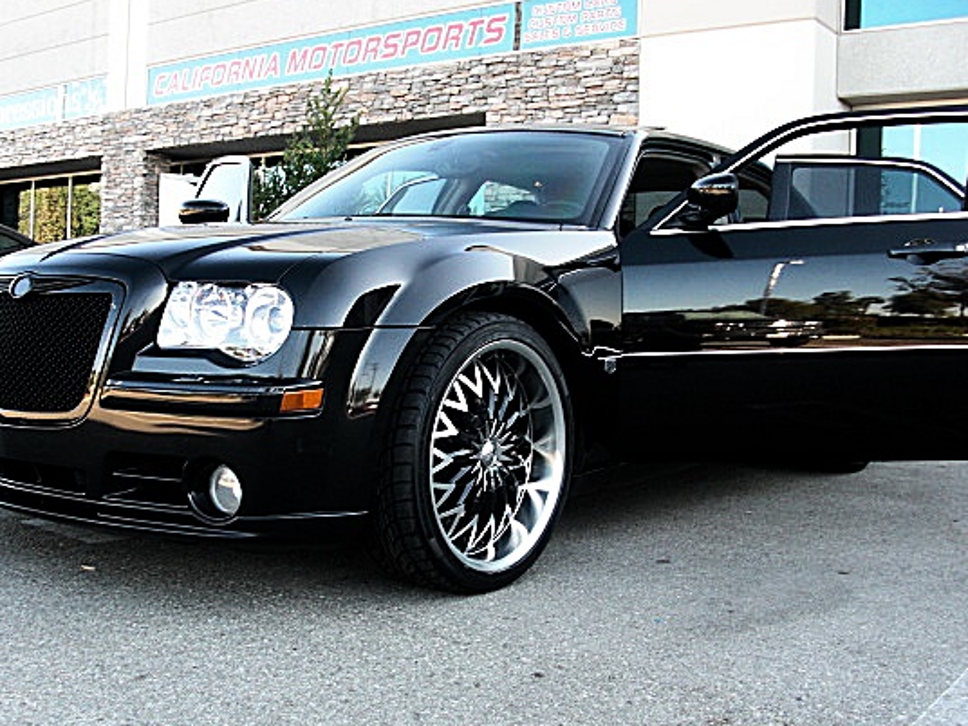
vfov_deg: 33.6
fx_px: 1202
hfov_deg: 43.8
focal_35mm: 43
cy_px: 394
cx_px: 448
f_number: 2.8
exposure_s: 1/125
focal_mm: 6.3
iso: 100
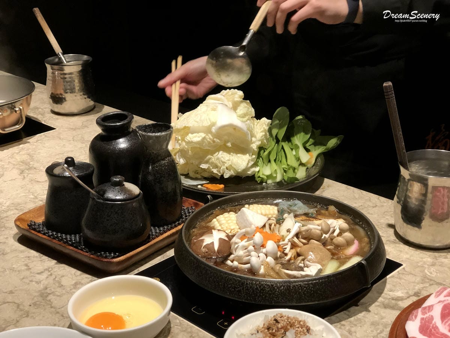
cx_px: 225
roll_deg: +0.4
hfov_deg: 33.8
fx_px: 741
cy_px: 169
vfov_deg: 25.7
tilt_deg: -24.1
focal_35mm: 57
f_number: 2.8
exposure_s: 1/30
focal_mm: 6.6
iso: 100
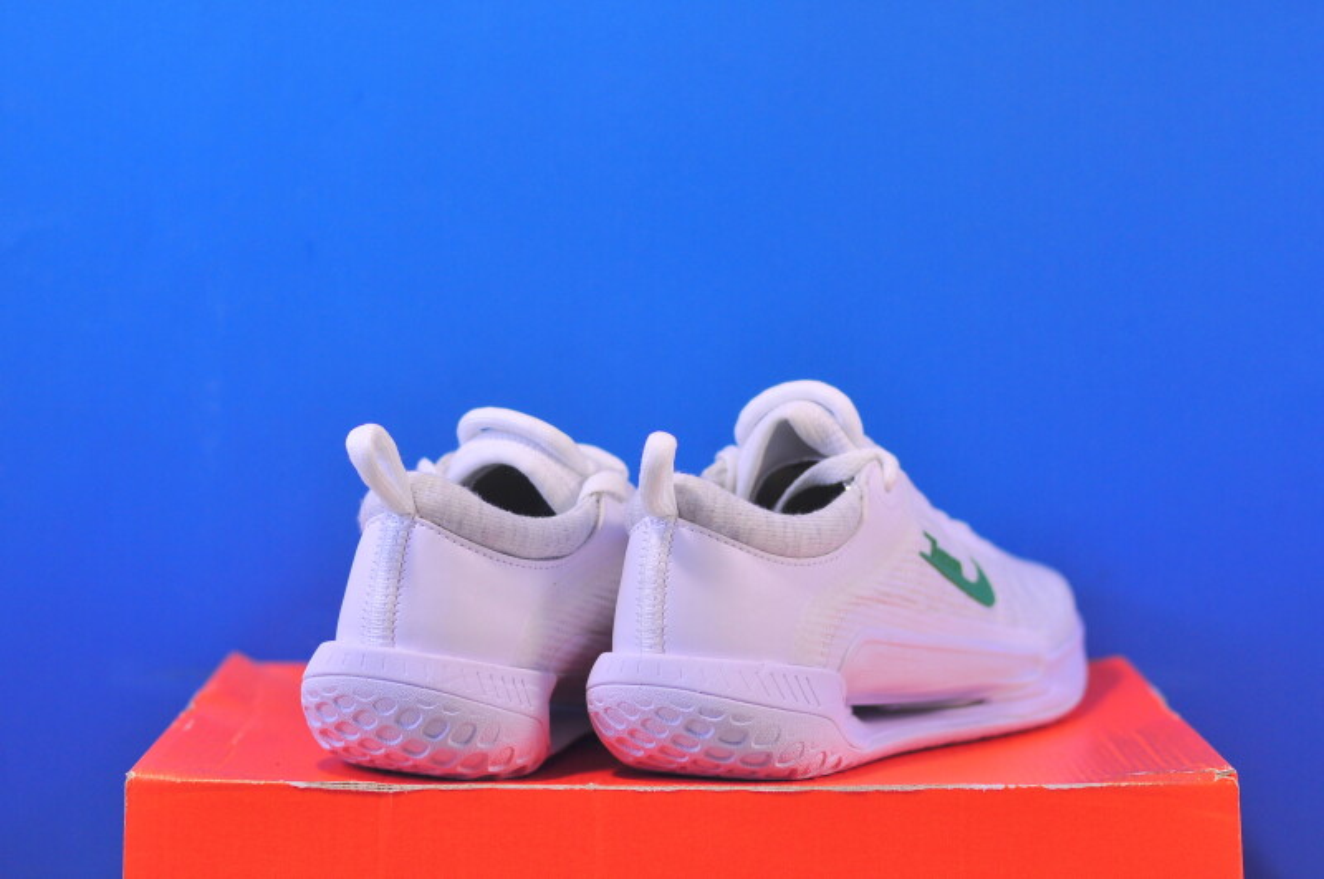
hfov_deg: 27.0
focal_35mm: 75
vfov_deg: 18.1
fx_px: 2754
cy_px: 440
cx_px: 662
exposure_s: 1/320
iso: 250
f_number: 2.5
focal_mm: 50
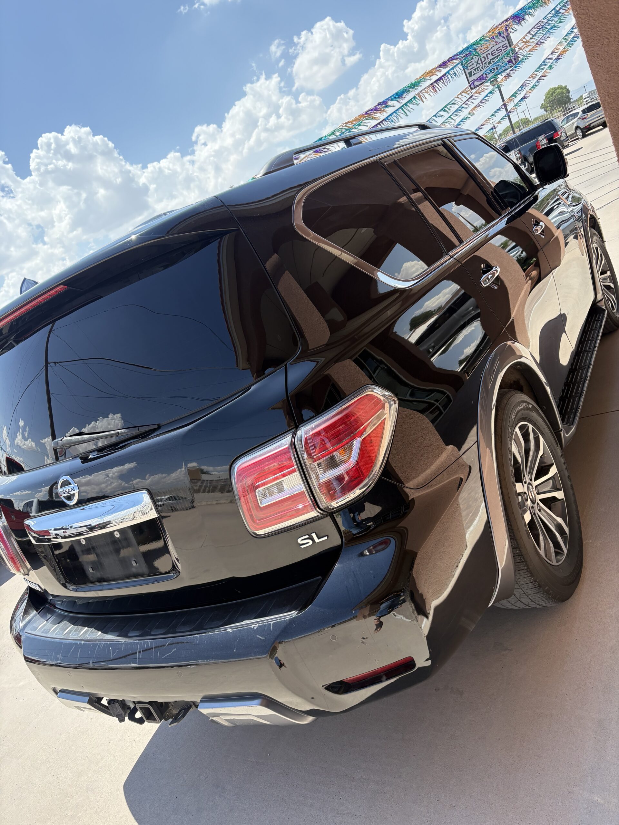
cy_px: 412
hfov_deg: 53.1
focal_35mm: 26
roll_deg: +25.6
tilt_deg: -13.7
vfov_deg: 67.3
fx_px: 620
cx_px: 310
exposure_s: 1/1451
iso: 64
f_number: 1.6
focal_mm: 5.96
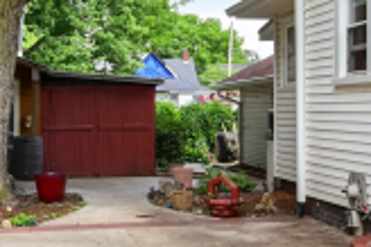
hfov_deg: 30.3
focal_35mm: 64
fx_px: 659
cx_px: 51
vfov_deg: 21.2
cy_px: 102
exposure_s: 1/60
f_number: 13
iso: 720
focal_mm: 14
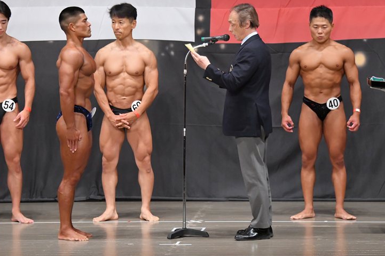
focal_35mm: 217
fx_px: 2320
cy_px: 123
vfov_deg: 6.3
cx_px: 185
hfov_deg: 9.5
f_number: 5.6
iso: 6400
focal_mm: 135
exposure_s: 1/400
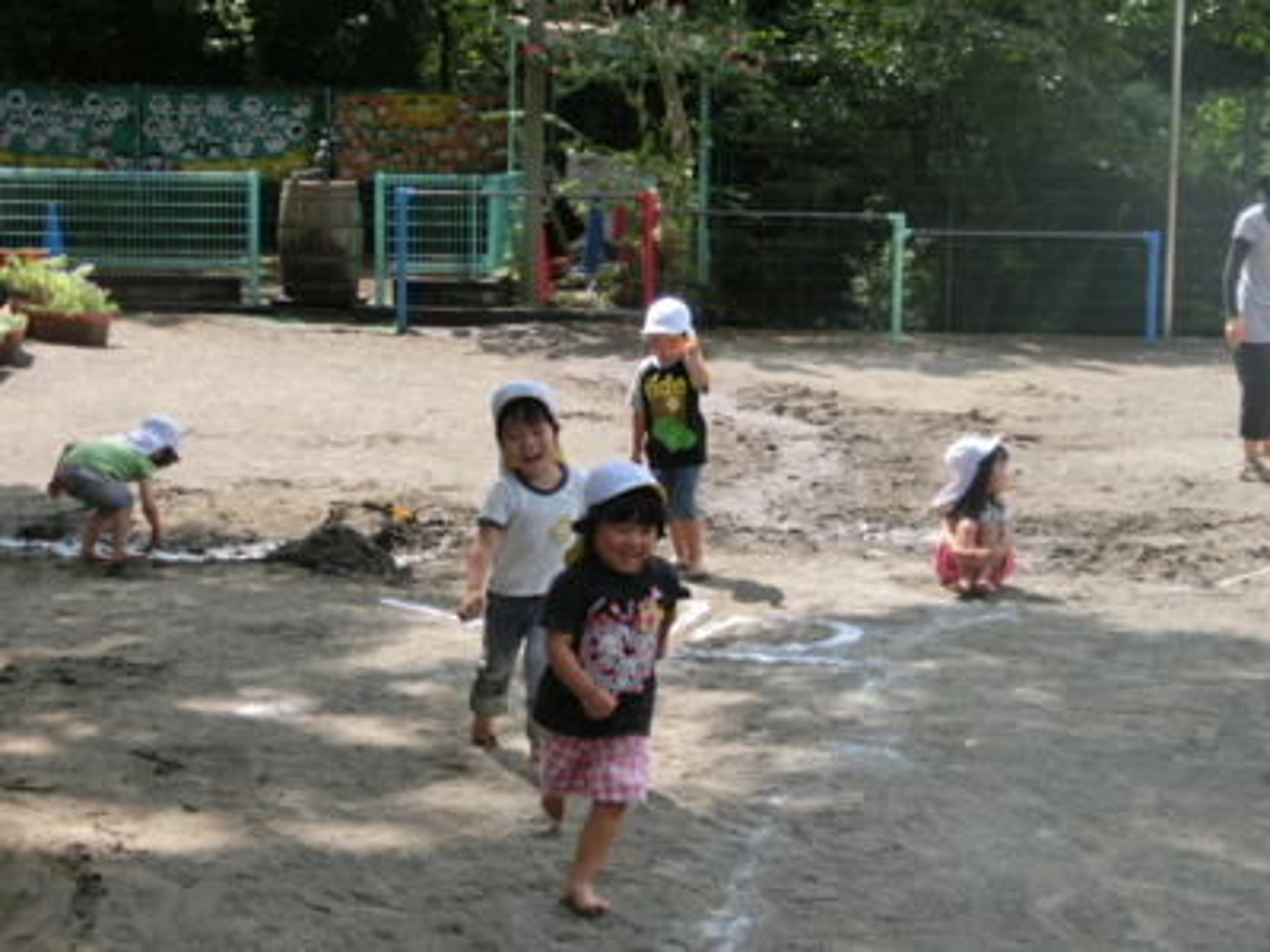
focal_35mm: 68
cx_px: 635
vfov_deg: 21.6
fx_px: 2495
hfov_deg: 28.6
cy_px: 476
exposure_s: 1/250
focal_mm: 12.1
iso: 80
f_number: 4.7
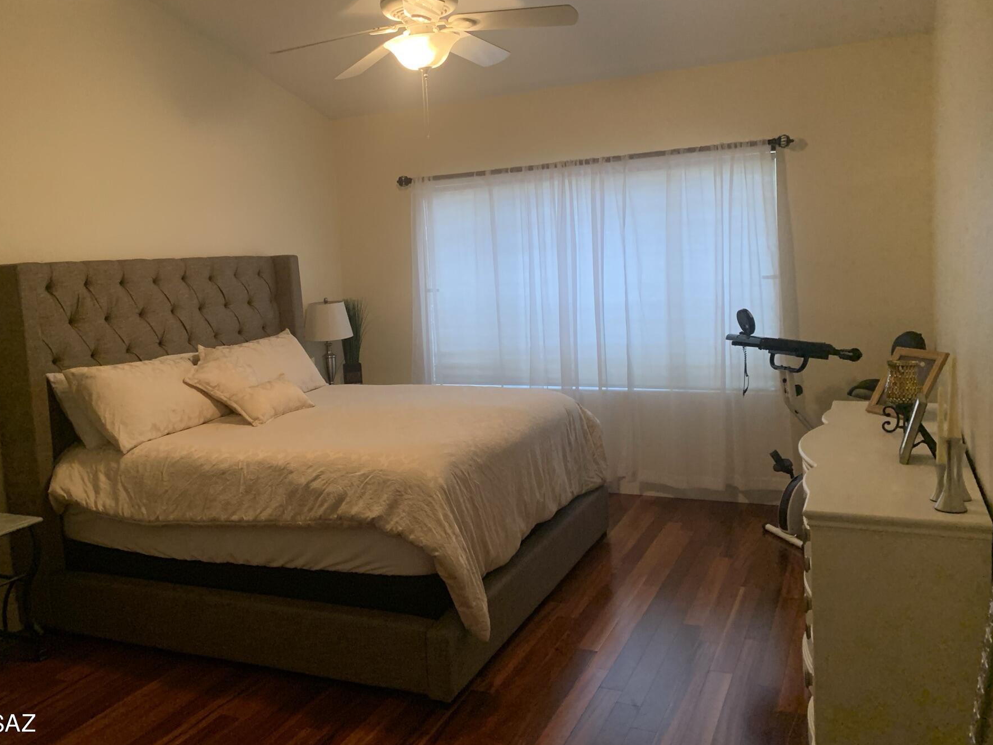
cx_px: 431
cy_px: 332
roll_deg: +4.5
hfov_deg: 59.8
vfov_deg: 46.7
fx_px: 861
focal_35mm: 30
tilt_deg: -6.3
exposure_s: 1/30
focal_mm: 4.25
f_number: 1.8
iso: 500
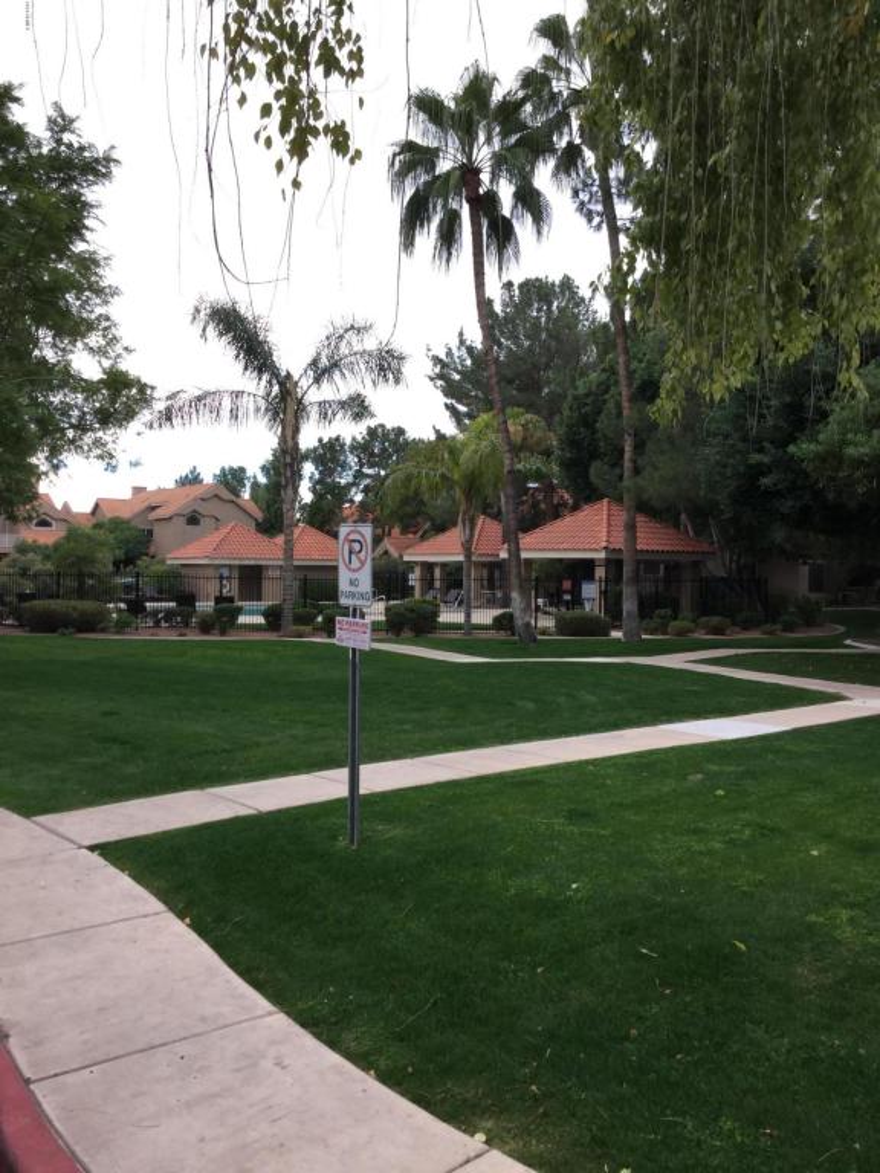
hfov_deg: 45.4
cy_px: 586
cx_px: 440
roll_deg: -0.7
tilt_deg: -3.5
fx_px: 1051
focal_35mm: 31
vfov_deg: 58.4
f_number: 2.4
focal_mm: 3.3
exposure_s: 1/233
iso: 25
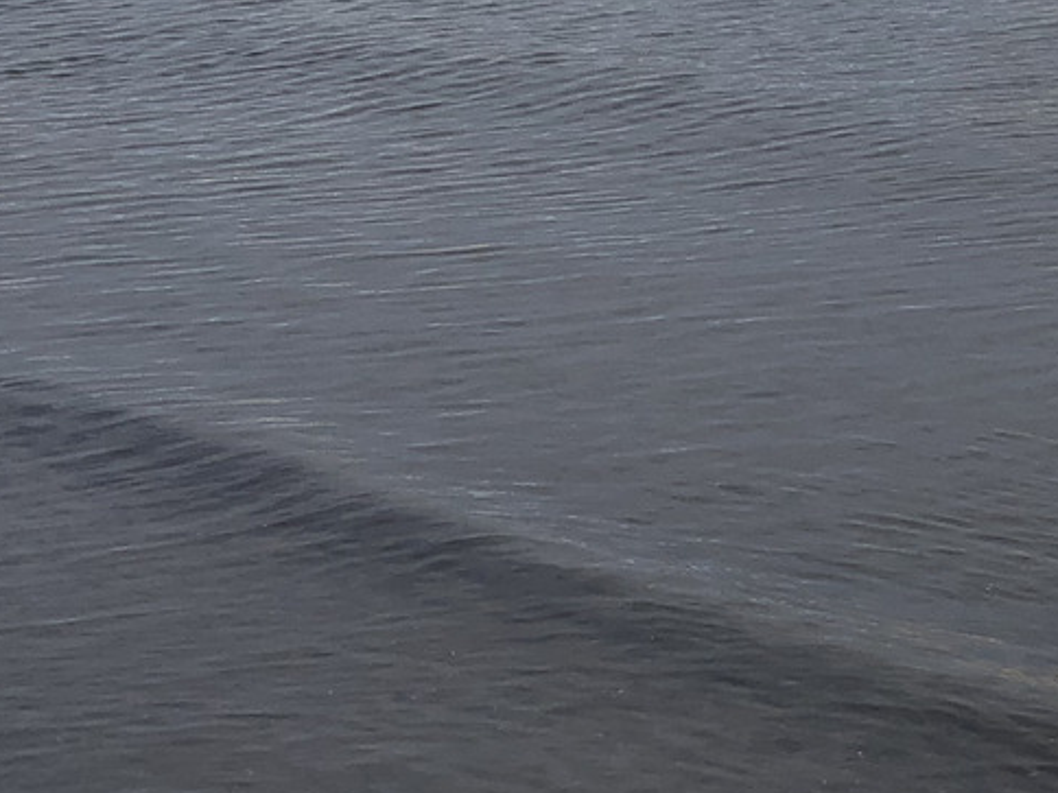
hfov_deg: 11.4
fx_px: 5257
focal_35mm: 172
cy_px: -452
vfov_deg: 8.4
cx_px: 896
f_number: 2.4
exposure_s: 1/1389
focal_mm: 6
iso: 16
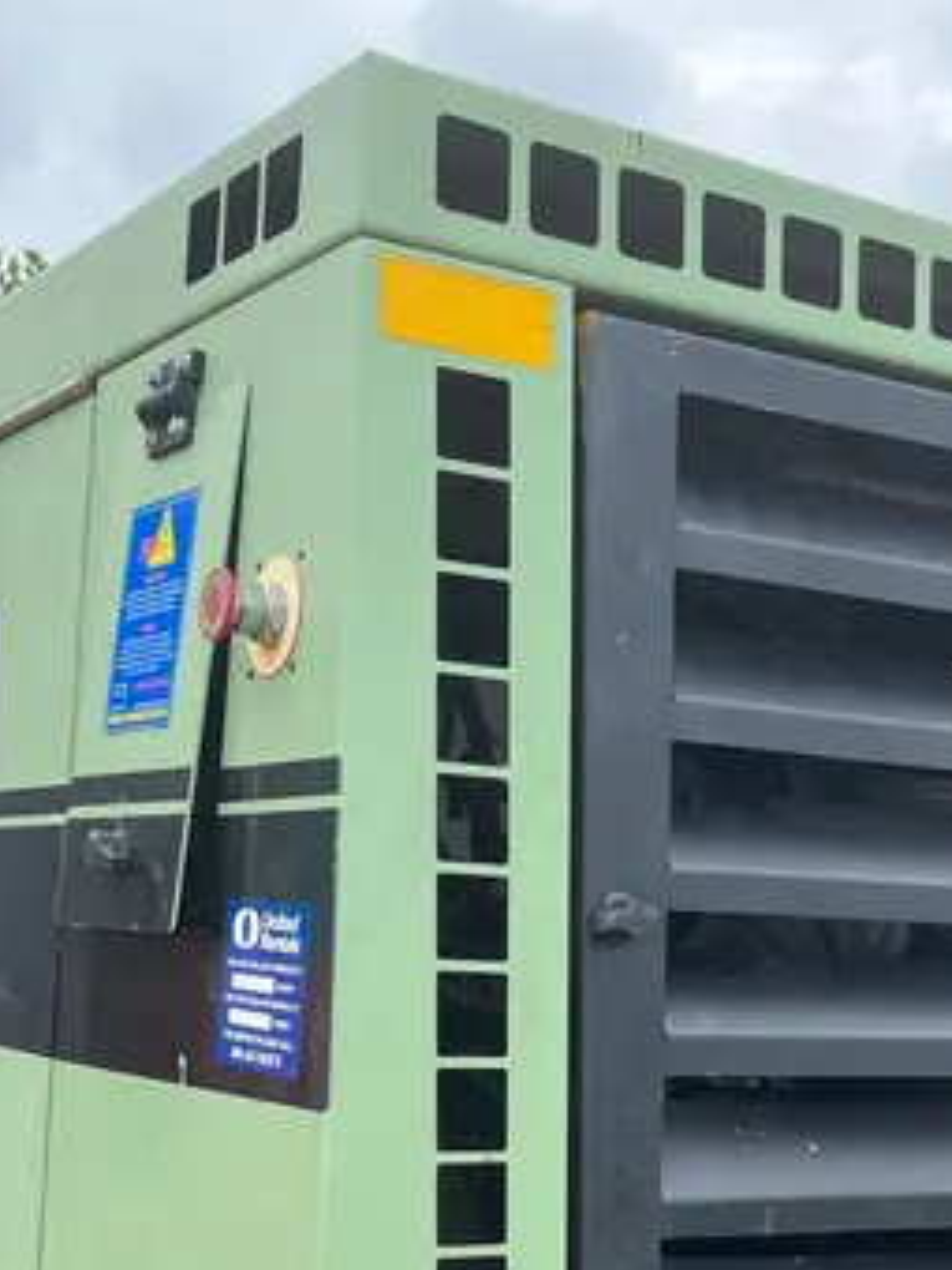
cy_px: 1276
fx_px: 2053
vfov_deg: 31.7
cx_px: 478
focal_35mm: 56
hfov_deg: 26.1
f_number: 1.6
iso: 50
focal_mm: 5.1
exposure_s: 1/951
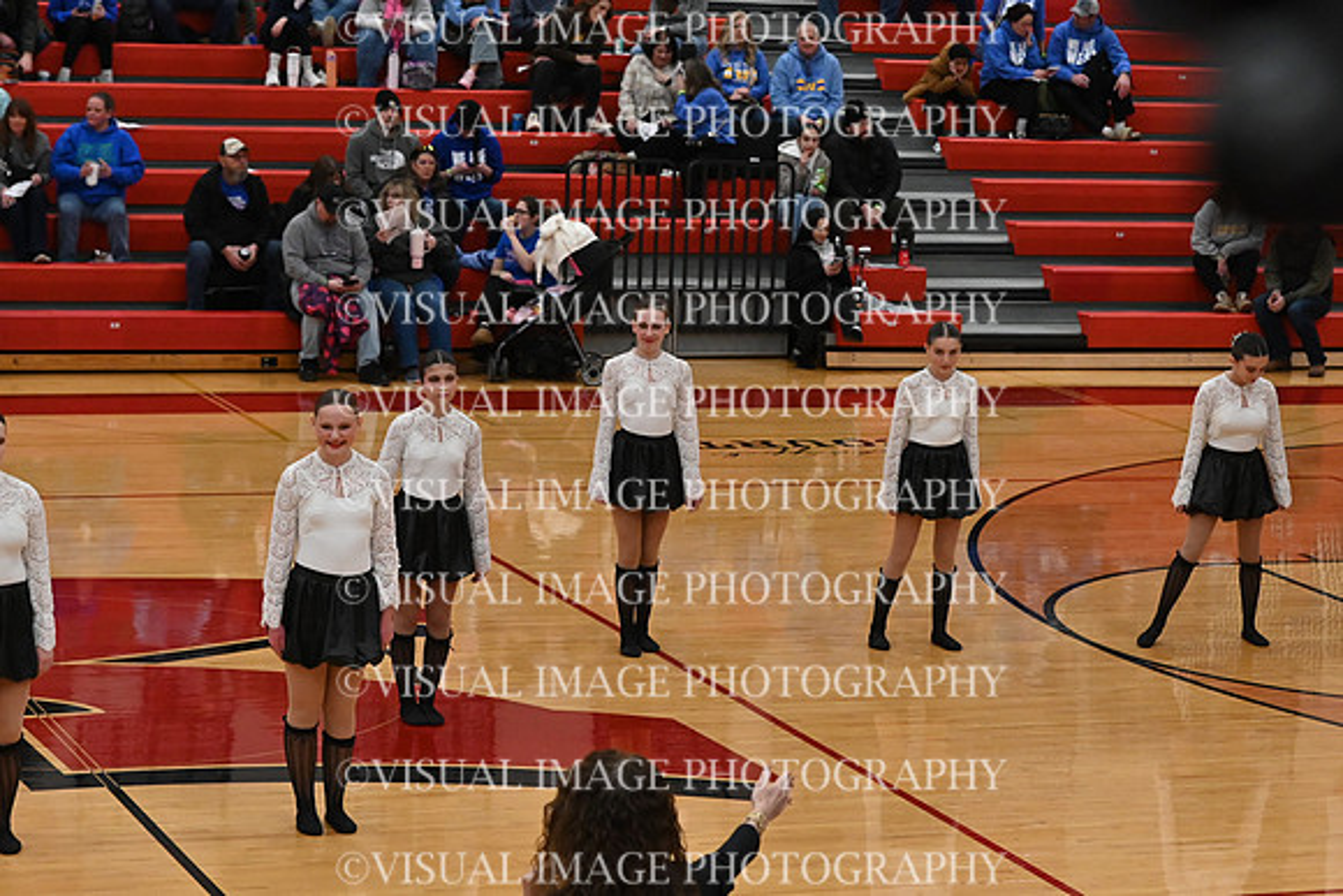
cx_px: 672
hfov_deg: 19.5
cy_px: 448
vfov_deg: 13.0
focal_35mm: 105
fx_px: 3918
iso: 5000
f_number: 4
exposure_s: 1/400
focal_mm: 70
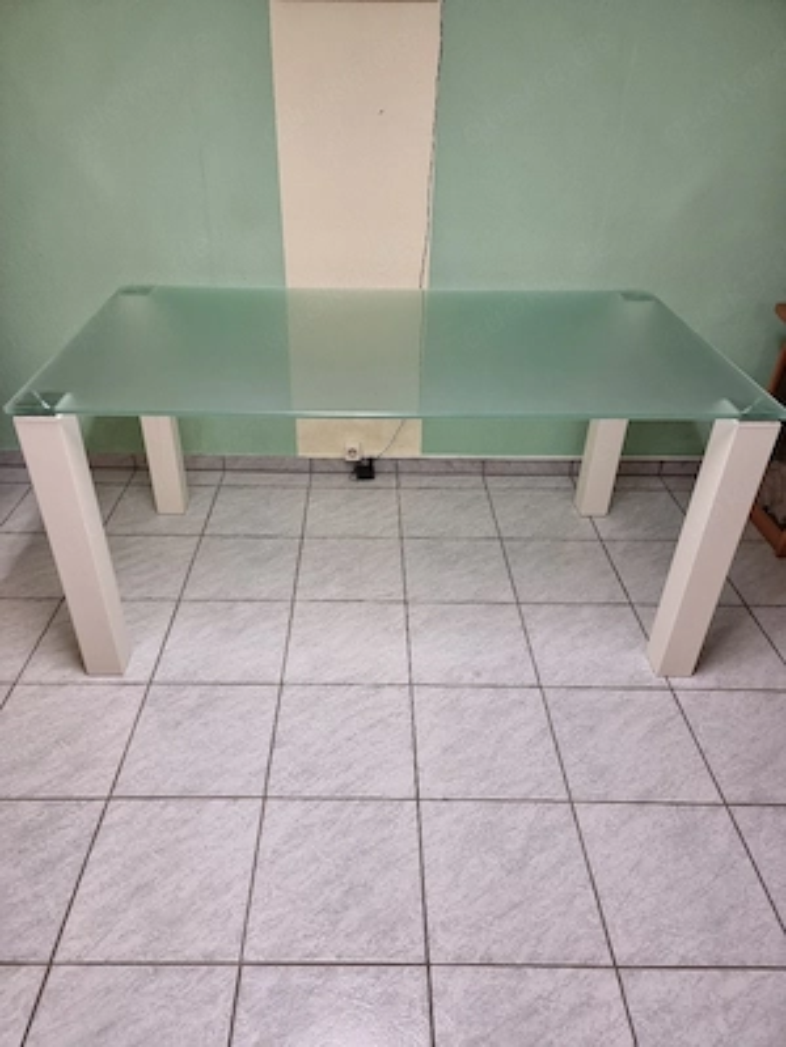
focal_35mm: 24
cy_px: 524
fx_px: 727
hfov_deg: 56.8
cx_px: 393
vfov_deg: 71.6
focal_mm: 6.7
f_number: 1.8
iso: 200
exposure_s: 1/50
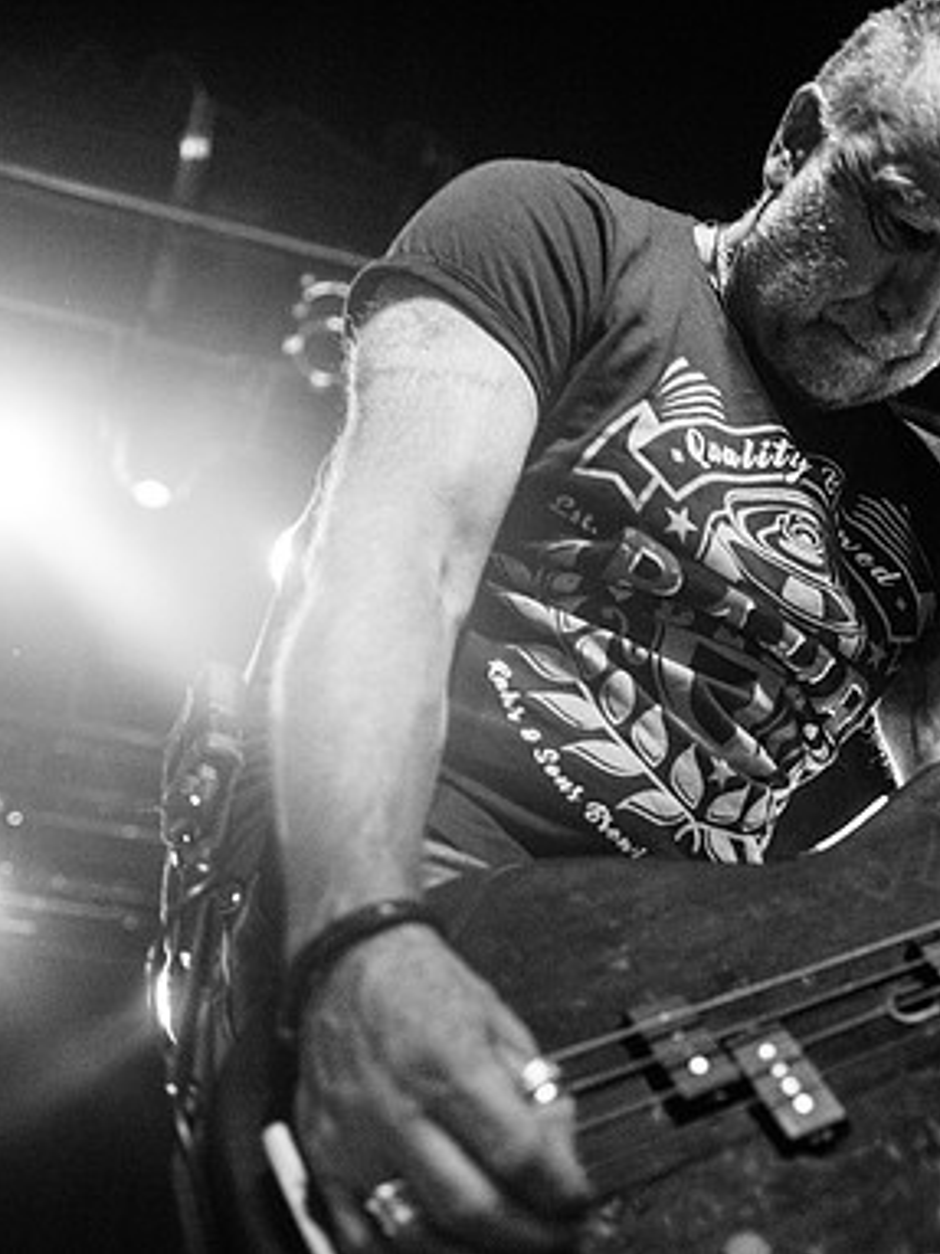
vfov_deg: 37.5
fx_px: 1848
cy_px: 624
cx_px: 855
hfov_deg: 27.5
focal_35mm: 51
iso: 3200
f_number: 3.2
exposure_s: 1/200
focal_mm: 35
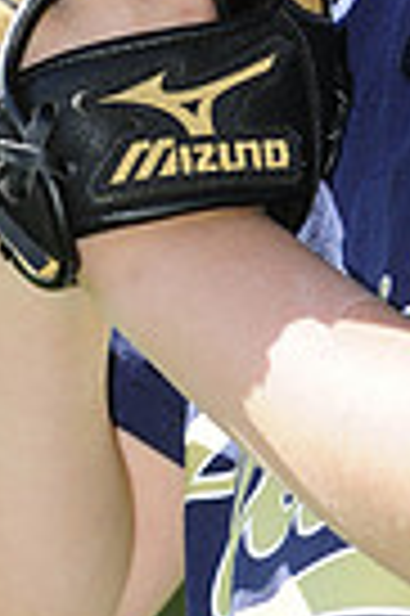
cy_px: -171
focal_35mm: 796
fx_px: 13634
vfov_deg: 2.6
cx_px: 417
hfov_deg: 1.7
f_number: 4.5
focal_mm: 125
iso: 200
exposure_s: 1/640
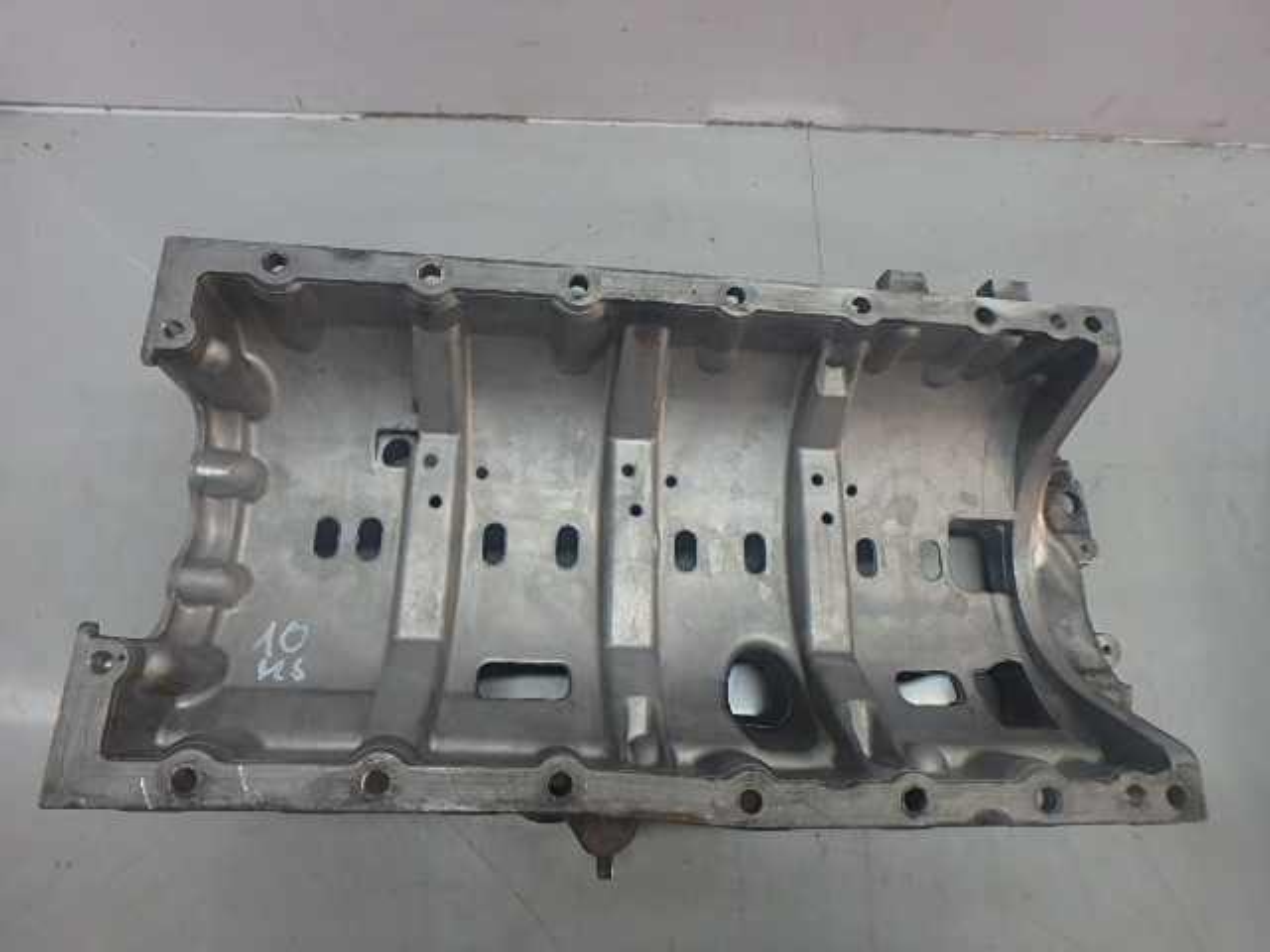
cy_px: 476
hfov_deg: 79.0
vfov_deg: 63.4
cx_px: 635
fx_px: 770
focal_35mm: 21
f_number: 3.5
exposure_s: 1/50
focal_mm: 3.7
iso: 200
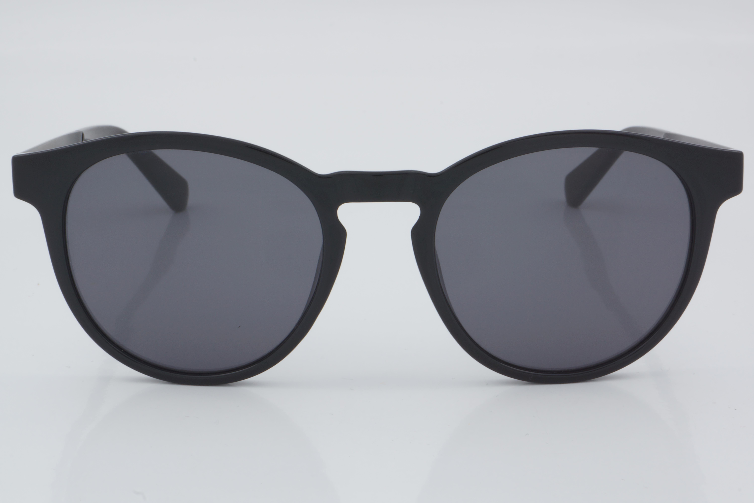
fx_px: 1728
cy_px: 252
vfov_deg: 16.6
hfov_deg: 24.6
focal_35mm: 82
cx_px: 377
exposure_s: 1/4
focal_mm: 55
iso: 100
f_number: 32
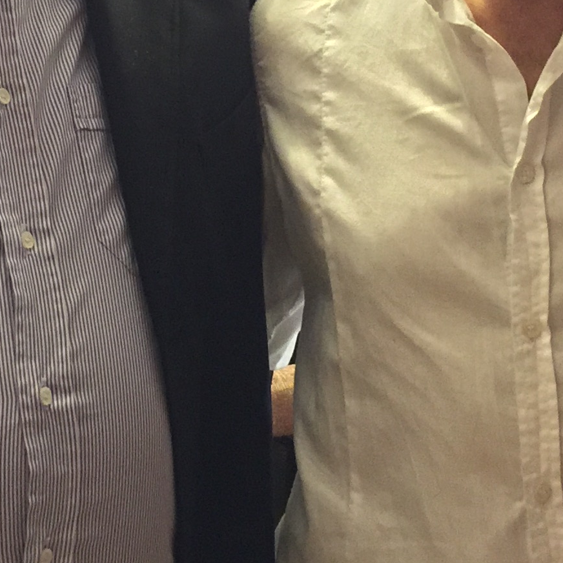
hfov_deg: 18.1
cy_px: 3
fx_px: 1766
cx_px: 218
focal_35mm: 96
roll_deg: -2.3
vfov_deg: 17.7
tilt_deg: -3.9
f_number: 2.2
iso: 320
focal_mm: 4.15
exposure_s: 1/17
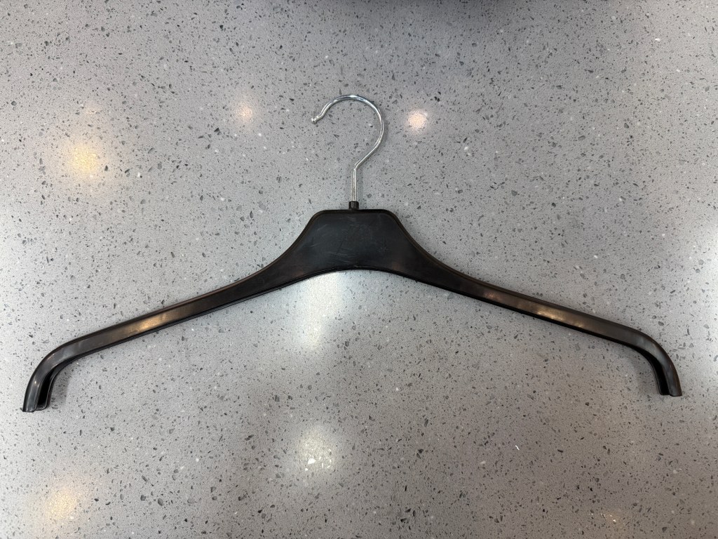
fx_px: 498
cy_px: 270
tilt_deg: -84.2
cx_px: 359
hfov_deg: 71.6
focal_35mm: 24
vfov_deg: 56.8
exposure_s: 1/100
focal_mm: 6.76
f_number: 1.78
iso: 125
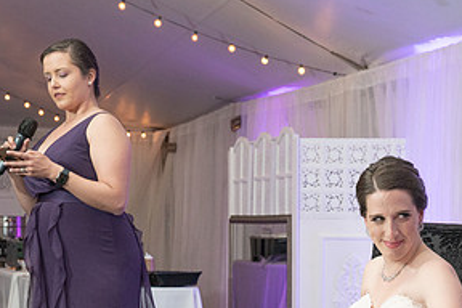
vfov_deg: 12.9
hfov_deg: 19.3
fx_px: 1347
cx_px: 359
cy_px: 293
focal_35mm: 105
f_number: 5.6
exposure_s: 1/100
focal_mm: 49
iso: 2000
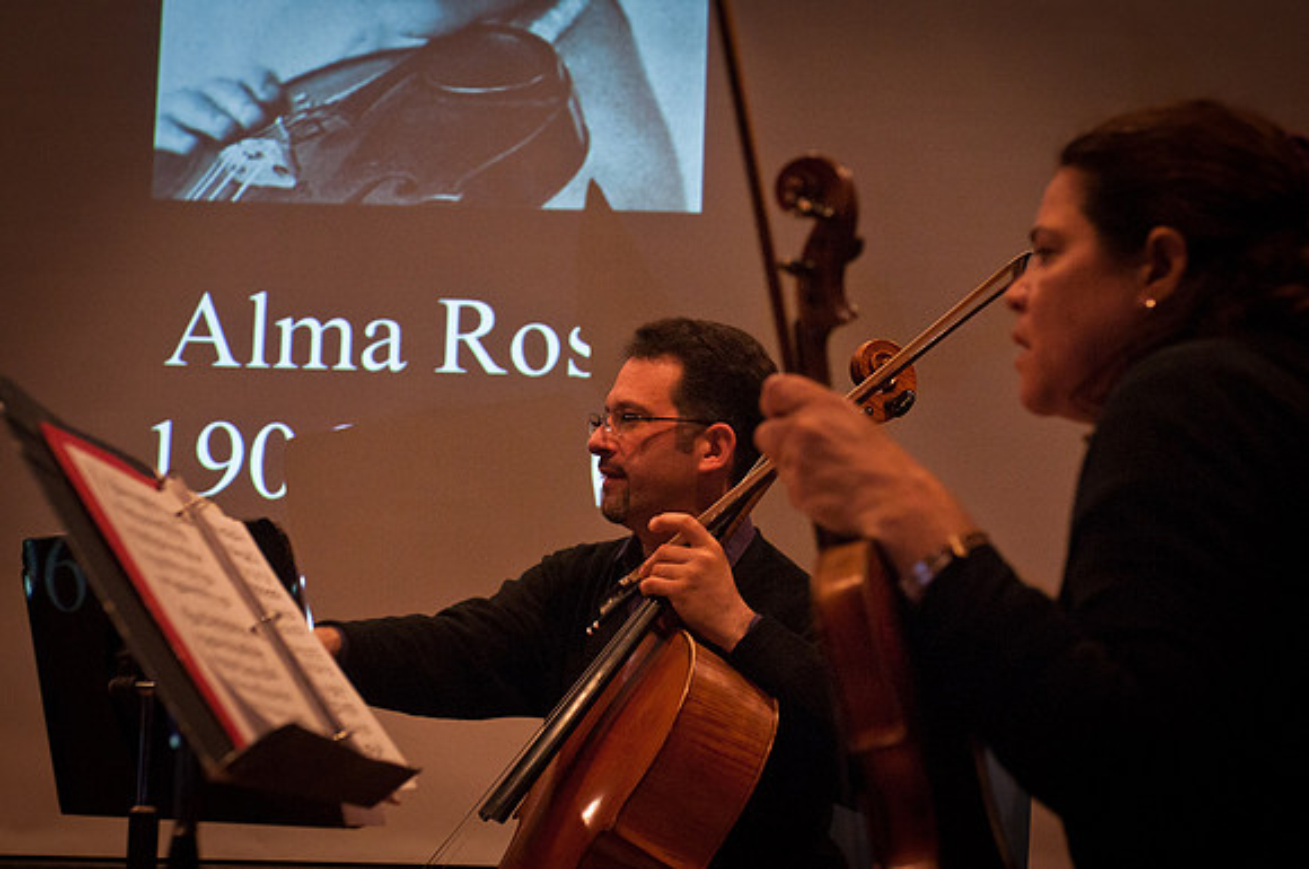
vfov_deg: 20.1
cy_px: 434
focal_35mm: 68
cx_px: 654
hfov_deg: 29.9
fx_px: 2451
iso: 1600
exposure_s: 1/80
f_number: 4
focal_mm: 45
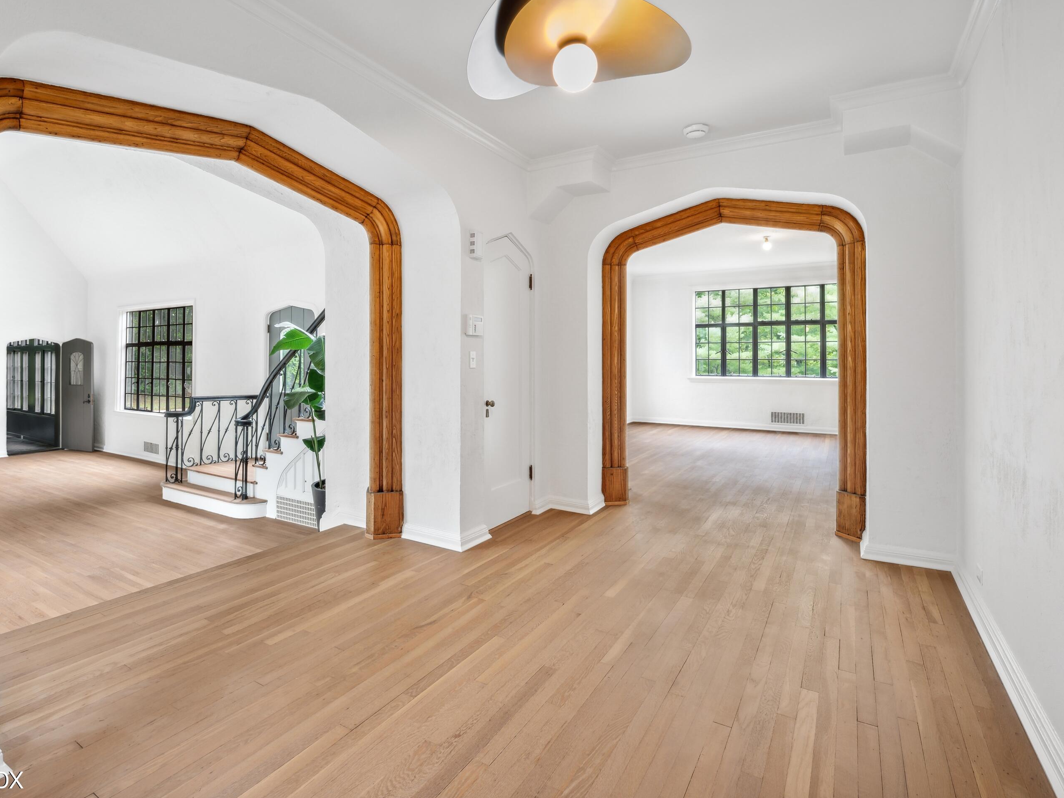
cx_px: 466
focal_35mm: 18
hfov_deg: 88.7
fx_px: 540
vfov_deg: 72.9
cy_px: 401
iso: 200
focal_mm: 15.5
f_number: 11
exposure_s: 1/1.25
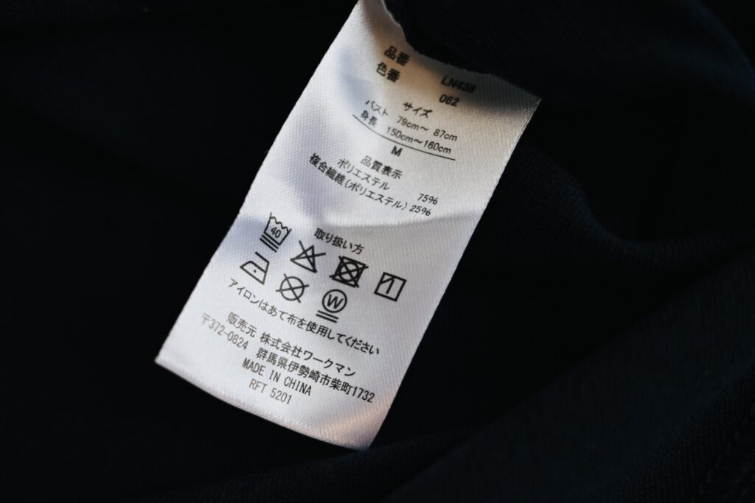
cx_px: 378
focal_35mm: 42
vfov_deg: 31.9
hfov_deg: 46.4
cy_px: 252
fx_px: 881
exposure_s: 1/250
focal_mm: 28
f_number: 2.8
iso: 400
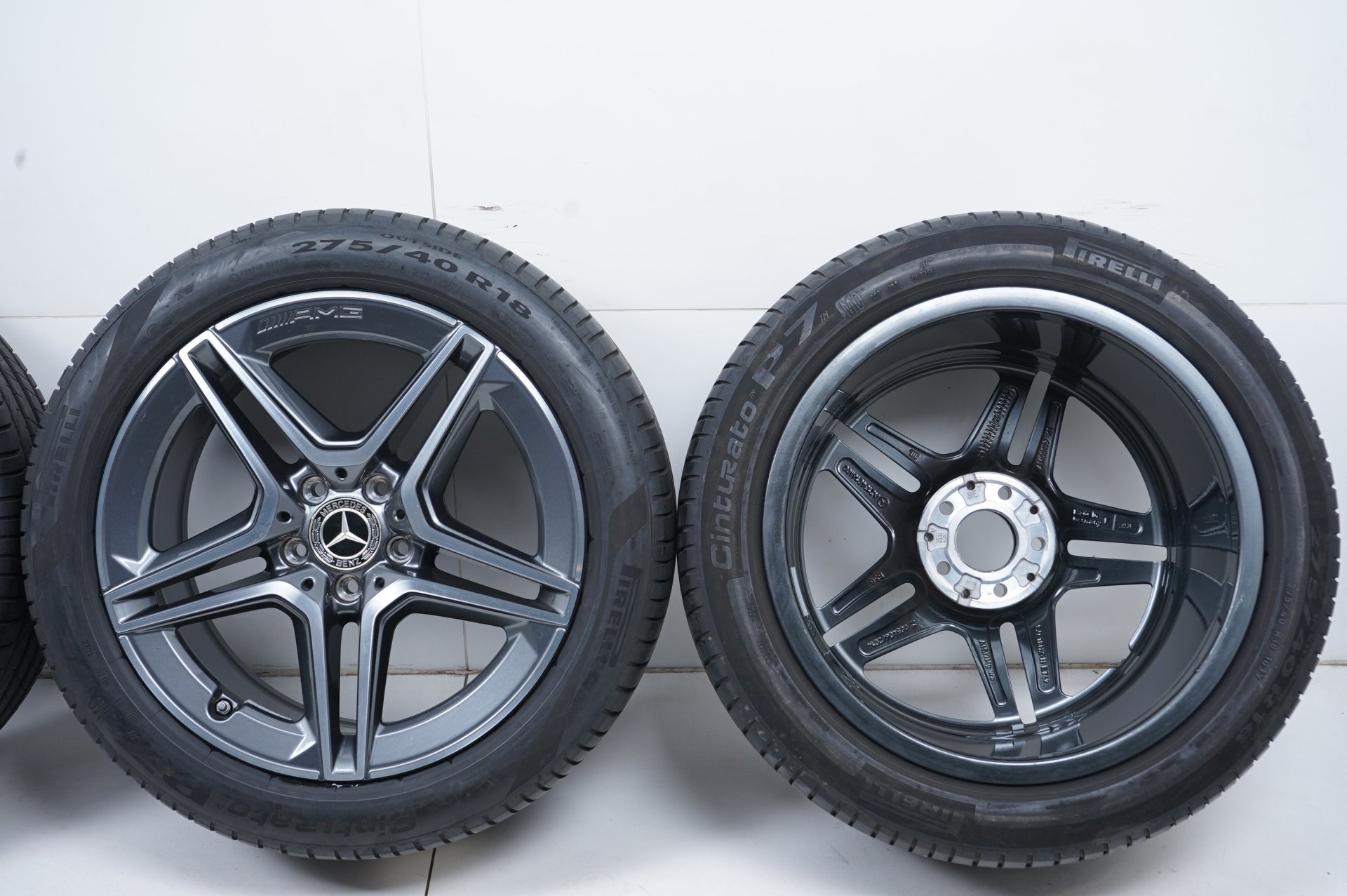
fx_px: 1682
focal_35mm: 45
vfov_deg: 29.8
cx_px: 674
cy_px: 448
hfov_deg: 43.6
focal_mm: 45
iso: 250
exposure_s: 1/125
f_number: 7.1
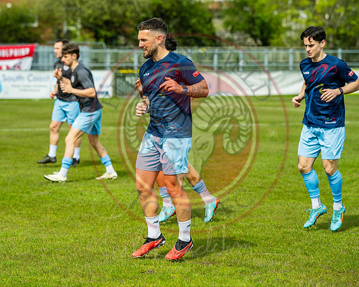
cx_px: 144
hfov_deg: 12.7
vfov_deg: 10.2
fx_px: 1615
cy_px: 144
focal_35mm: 152
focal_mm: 135
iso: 400
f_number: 4
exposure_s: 1/3200
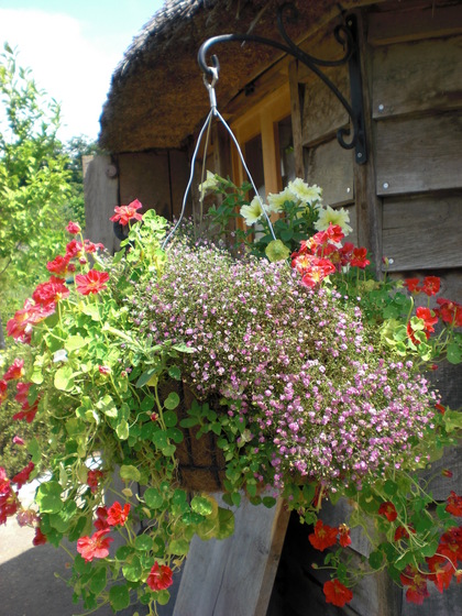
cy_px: 308
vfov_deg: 49.0
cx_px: 231
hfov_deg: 37.7
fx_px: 676
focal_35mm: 38
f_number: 3.1
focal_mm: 6.3
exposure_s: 1/400
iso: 64
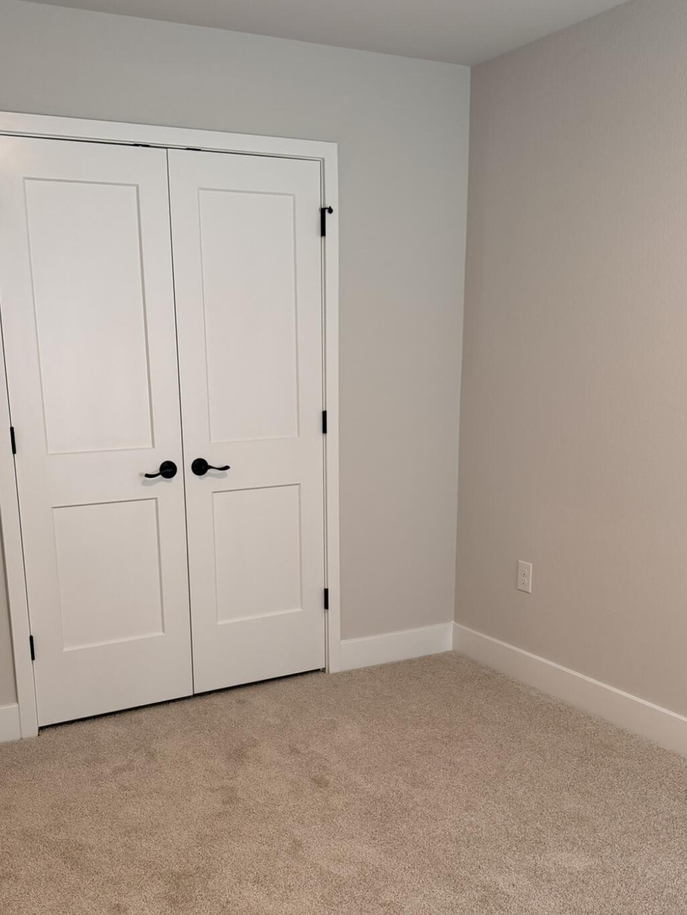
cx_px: 314
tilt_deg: -13.4
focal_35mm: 35
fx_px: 926
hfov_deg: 40.7
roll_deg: +0.2
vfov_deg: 52.2
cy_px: 562
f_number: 1.78
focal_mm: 6.76
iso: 200
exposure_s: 1/196
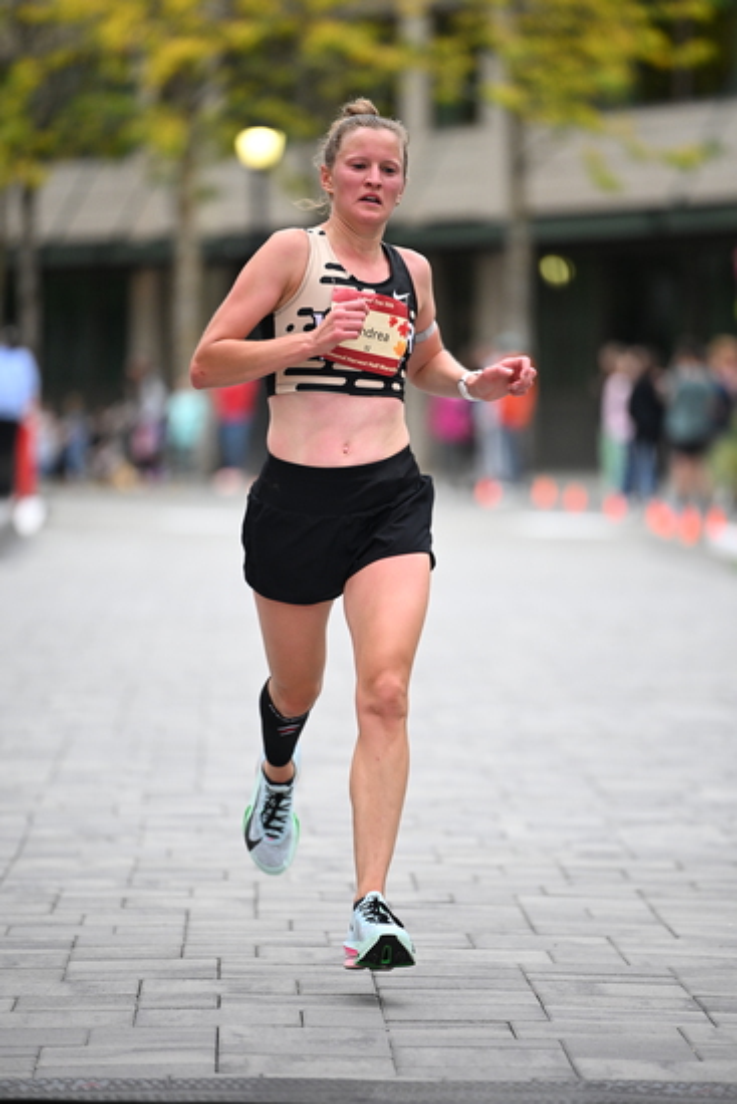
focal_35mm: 200
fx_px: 6137
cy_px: 552
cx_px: 368
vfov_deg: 10.3
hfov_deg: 6.9
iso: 1600
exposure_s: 1/1250
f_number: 2.8
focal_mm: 200
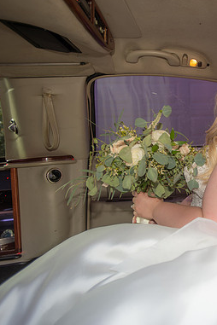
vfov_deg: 50.7
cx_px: 228
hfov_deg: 31.7
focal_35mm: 38
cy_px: 162
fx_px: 344
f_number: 2.8
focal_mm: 25
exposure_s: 1/60
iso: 64
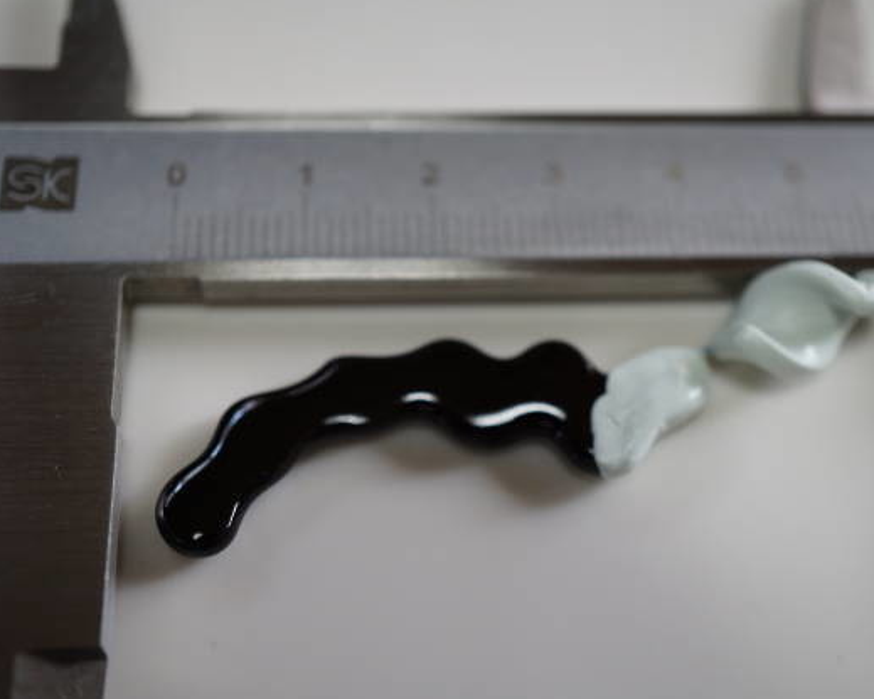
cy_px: 353
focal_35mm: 52
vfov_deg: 29.1
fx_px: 1345
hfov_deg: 35.9
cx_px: 500
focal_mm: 30
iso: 250
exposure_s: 1/60
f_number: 4
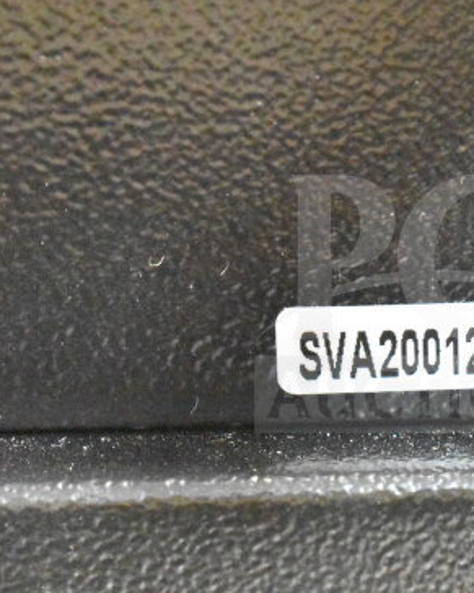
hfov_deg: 11.8
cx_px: 437
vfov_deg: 14.8
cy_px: 304
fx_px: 2277
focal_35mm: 130
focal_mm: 55
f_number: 5.6
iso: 25600
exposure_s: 1/100
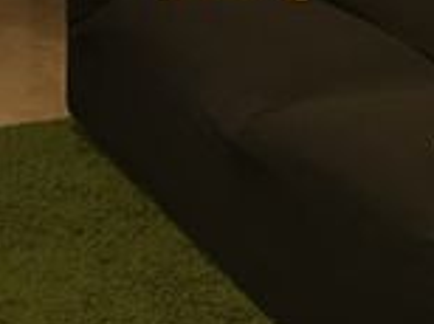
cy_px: -290
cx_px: 31
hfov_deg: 17.2
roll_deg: -1.6
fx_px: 1415
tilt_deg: -5.8
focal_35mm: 113
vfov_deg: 11.9
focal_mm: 4.15
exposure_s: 1/33
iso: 160
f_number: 2.2
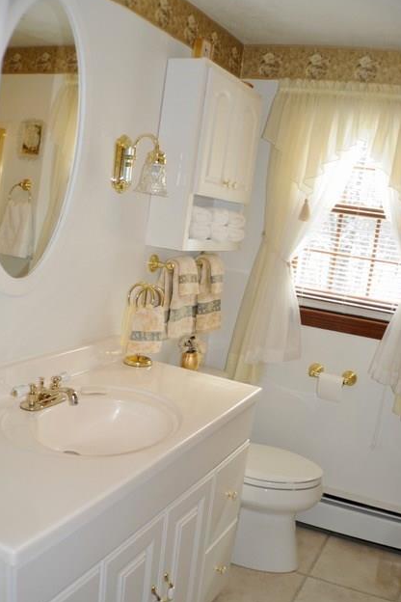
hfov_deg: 31.2
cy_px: 299
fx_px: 718
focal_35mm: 43
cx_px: 202
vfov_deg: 45.4
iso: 200
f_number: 3.5
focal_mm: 28
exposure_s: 1/60
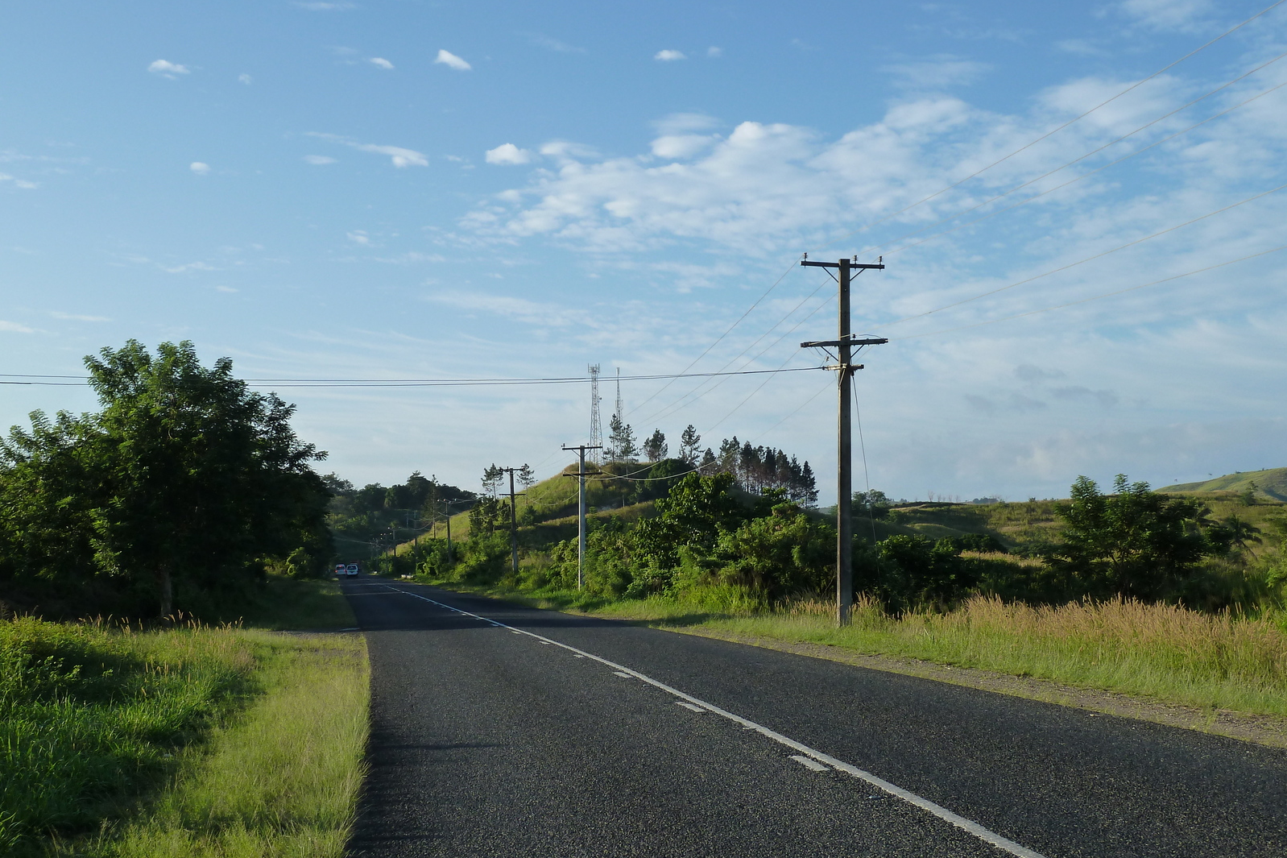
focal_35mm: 50
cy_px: 421
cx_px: 644
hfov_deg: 39.6
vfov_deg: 27.0
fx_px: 1787
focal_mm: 7.9
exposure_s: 1/400
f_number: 4.5
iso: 125
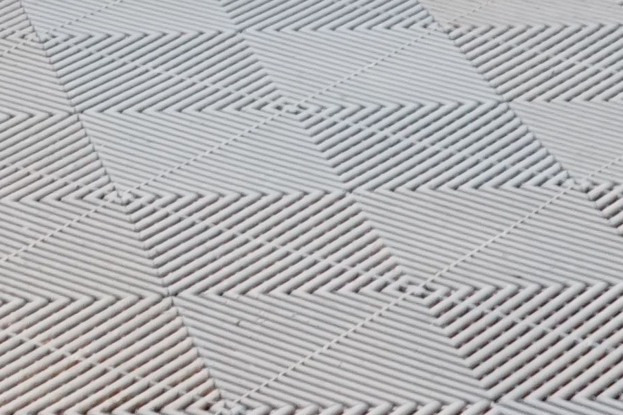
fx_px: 3322
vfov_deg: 6.6
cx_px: -453
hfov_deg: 10.2
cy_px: -719
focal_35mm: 192
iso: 1600
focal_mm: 29
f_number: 3.5
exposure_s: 1/30
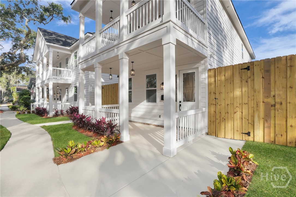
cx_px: 148
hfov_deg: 96.7
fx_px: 132
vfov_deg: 73.8
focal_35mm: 16
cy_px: 98
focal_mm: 16
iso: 320
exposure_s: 1/60
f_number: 9
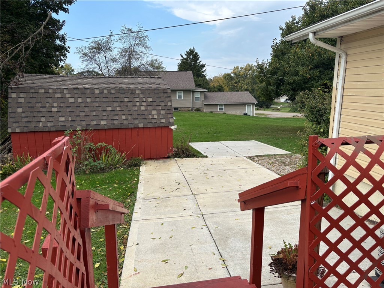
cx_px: 192
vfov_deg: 53.1
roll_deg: -0.8
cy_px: 144
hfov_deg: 67.3
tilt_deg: -10.2
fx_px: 288
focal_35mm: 26
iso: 50
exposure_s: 1/1695
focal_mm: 5.96
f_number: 1.6
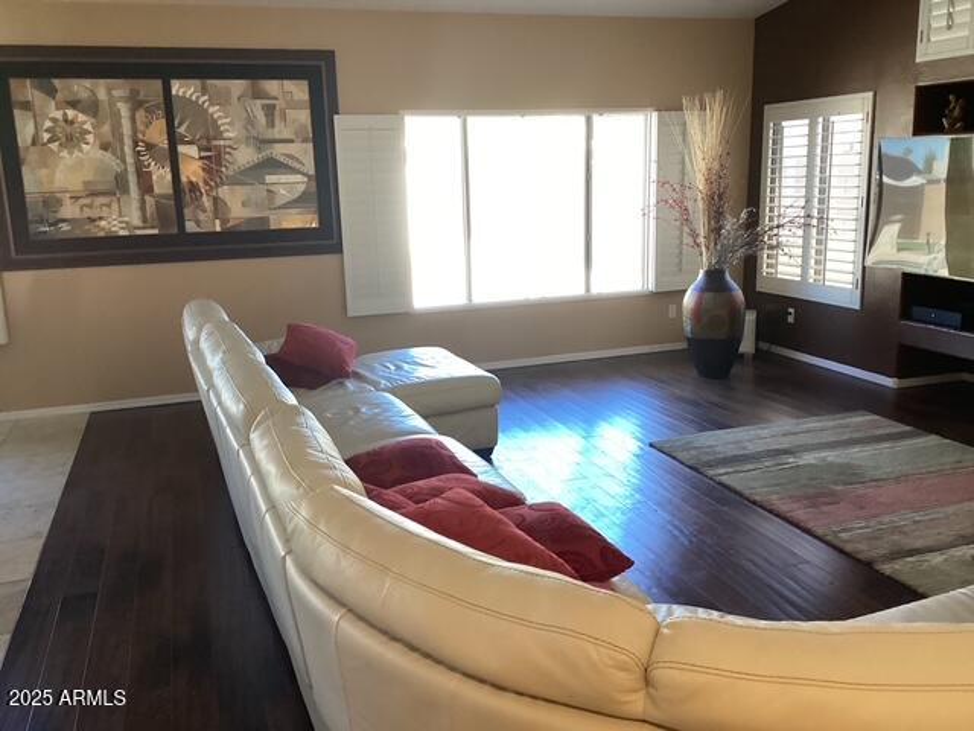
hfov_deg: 58.4
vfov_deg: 45.4
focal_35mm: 31
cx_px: 487
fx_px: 872
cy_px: 366
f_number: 2.4
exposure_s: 1/40
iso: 250
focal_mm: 3.3
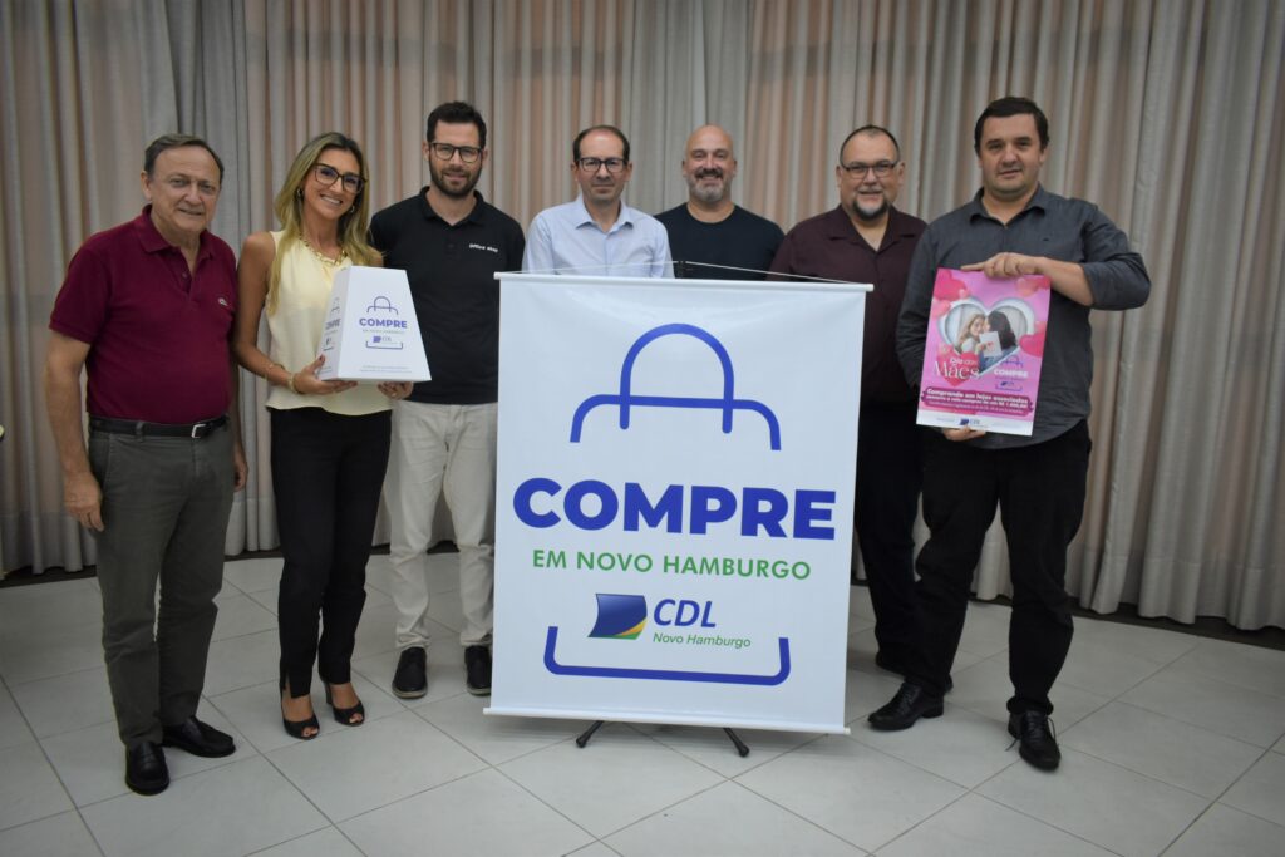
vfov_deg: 47.9
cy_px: 428
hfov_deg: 67.4
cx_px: 642
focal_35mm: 27
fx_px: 964
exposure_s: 1/250
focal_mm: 18
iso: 500
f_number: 3.5
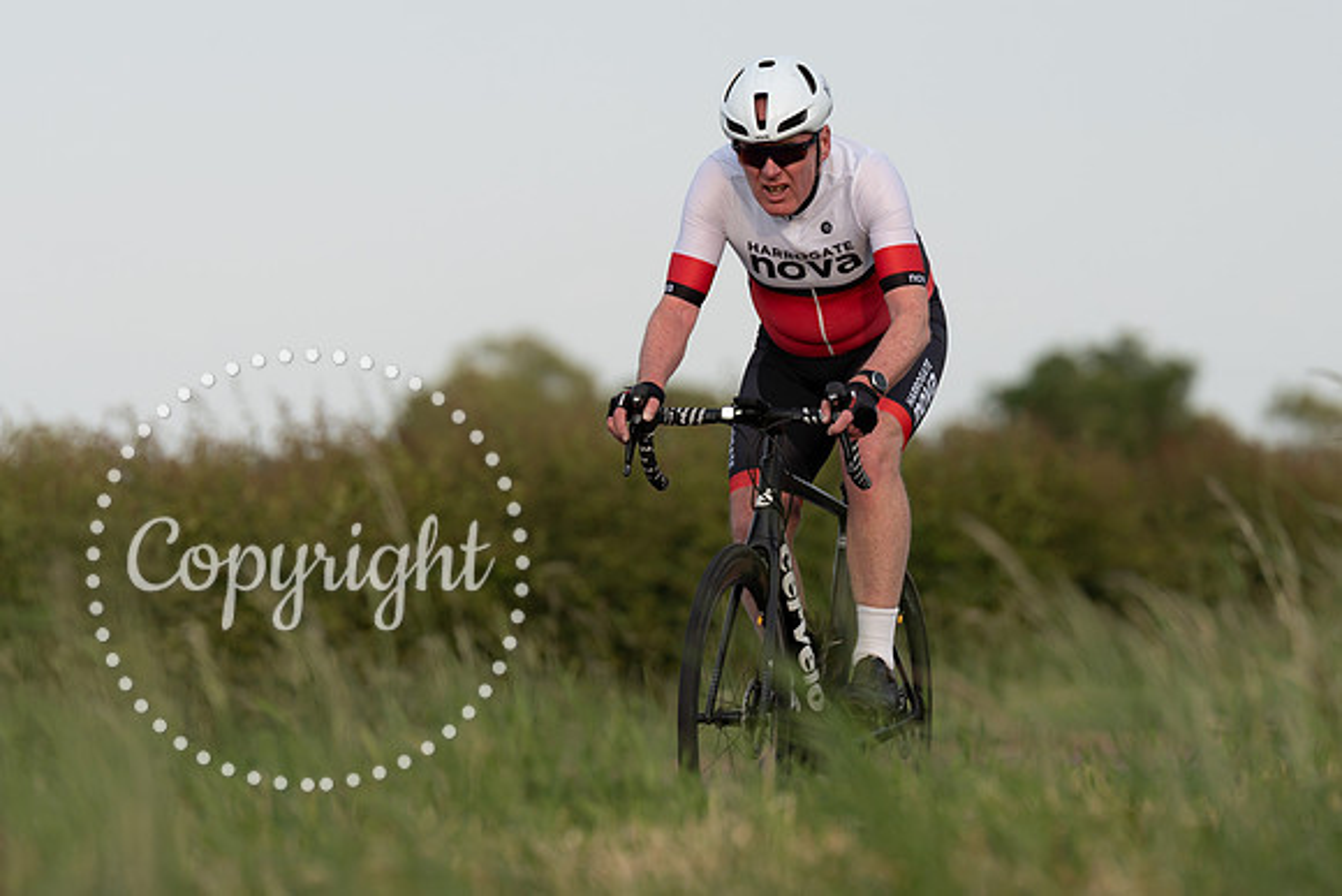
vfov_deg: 4.5
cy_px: 555
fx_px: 11492
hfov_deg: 6.7
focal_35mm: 308
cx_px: 734
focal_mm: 200
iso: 200
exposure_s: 1/1000
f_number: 3.5
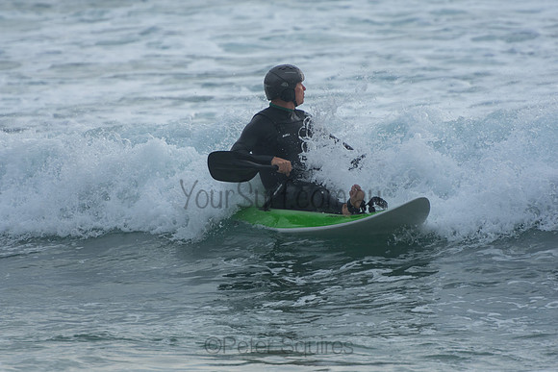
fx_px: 9302
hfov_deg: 3.4
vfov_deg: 2.3
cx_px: 279
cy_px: 186
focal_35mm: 600
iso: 320
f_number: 5.6
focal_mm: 400
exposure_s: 1/1000
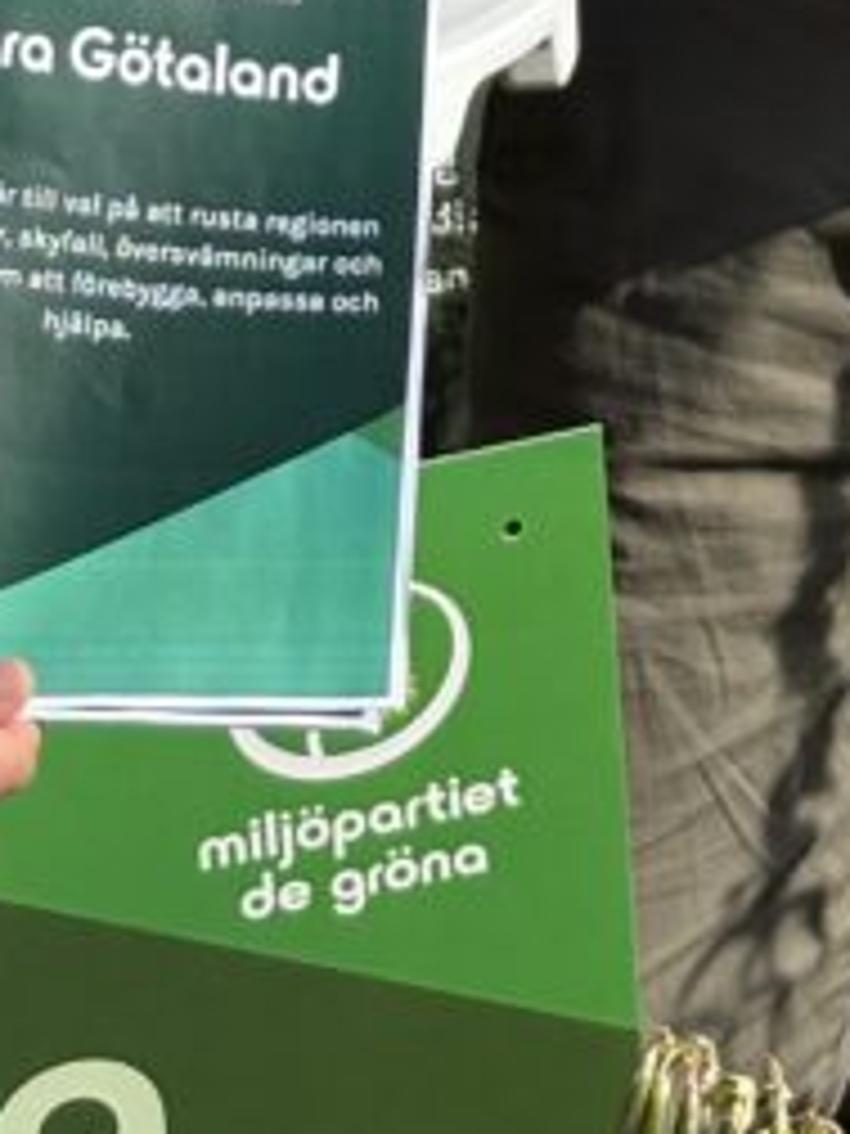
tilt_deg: -2.0
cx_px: 445
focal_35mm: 211
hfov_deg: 7.0
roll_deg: -0.1
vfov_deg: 8.9
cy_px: -1035
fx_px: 6908
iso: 32
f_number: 1.6
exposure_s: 1/2545
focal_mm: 5.96
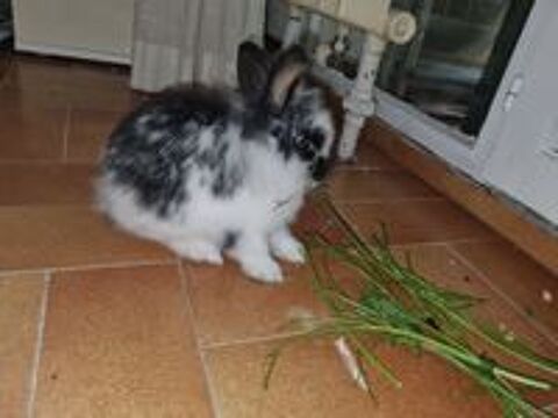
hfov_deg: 67.3
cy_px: 209
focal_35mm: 26
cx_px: 279
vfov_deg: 53.1
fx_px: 419
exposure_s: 1/50
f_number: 1.8
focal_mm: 5.4
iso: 250
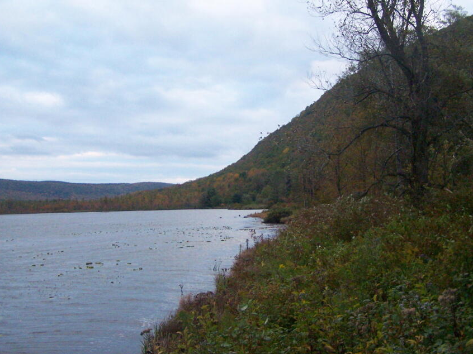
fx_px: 628
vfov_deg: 31.5
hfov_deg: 41.2
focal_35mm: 46
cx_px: 252
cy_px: 174
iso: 400
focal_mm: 6.3
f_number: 2.8
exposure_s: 1/320
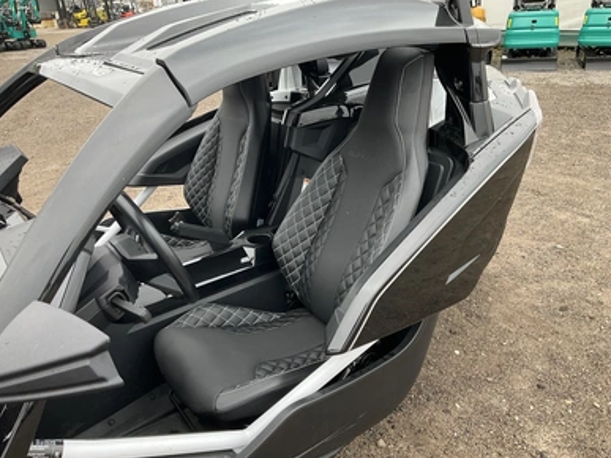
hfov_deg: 60.0
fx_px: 529
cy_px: 234
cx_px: 313
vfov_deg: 46.8
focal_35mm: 30
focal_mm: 3
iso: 20
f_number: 1.8
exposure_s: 1/122
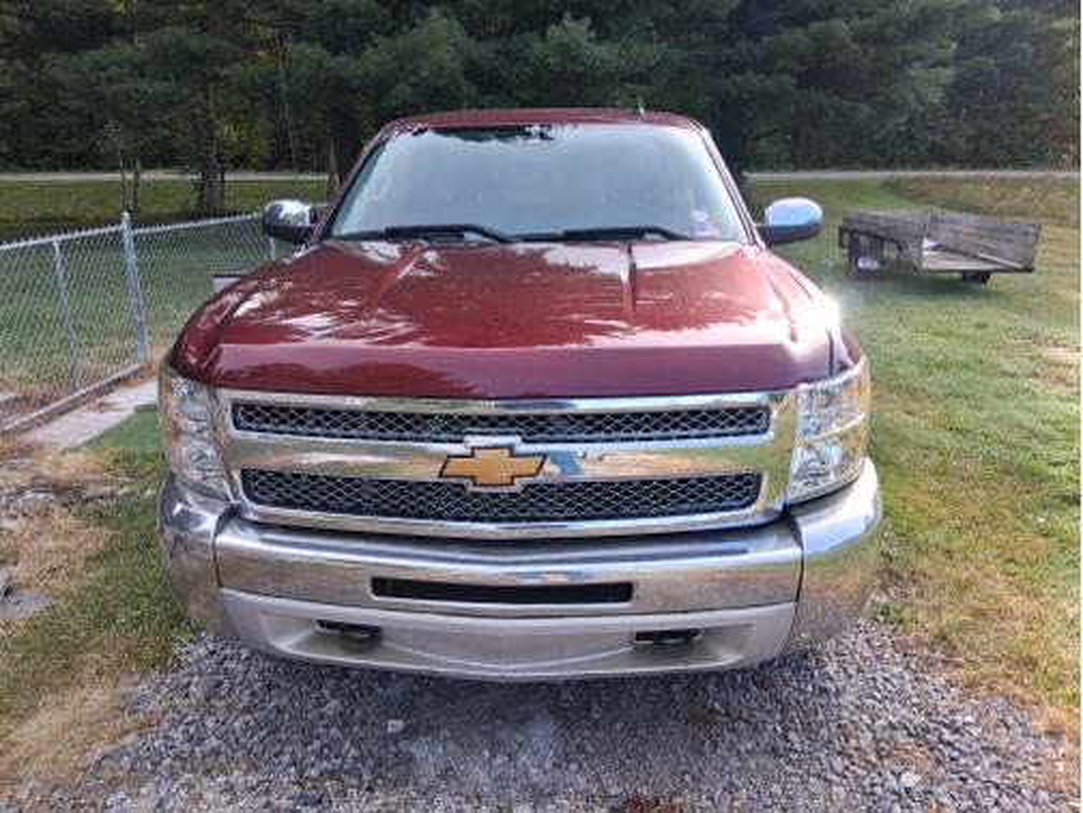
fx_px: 813
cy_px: 406
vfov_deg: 53.1
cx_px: 542
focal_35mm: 26
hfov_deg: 67.3
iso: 25
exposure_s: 1/101
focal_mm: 3.98
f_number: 1.8
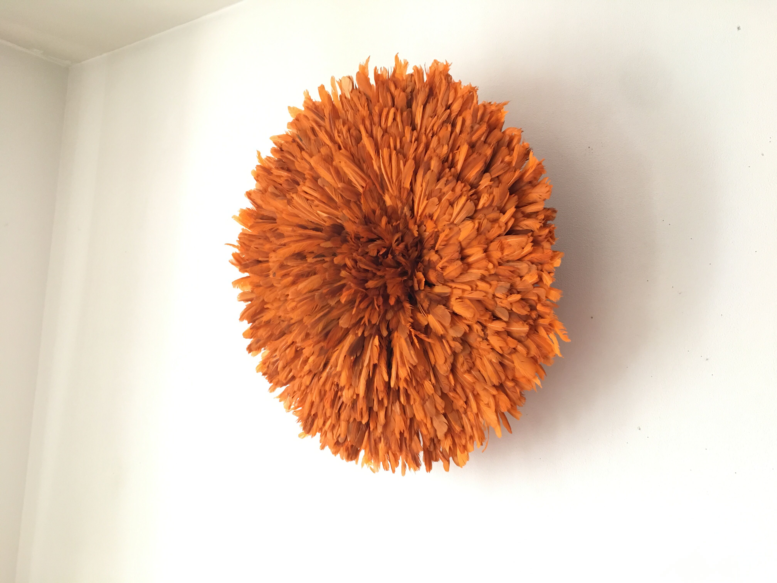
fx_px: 651
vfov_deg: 48.2
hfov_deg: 61.7
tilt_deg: +6.4
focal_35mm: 29
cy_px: 292
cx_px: 388
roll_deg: -3.5
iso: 100
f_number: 2.2
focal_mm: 4.15
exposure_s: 1/17
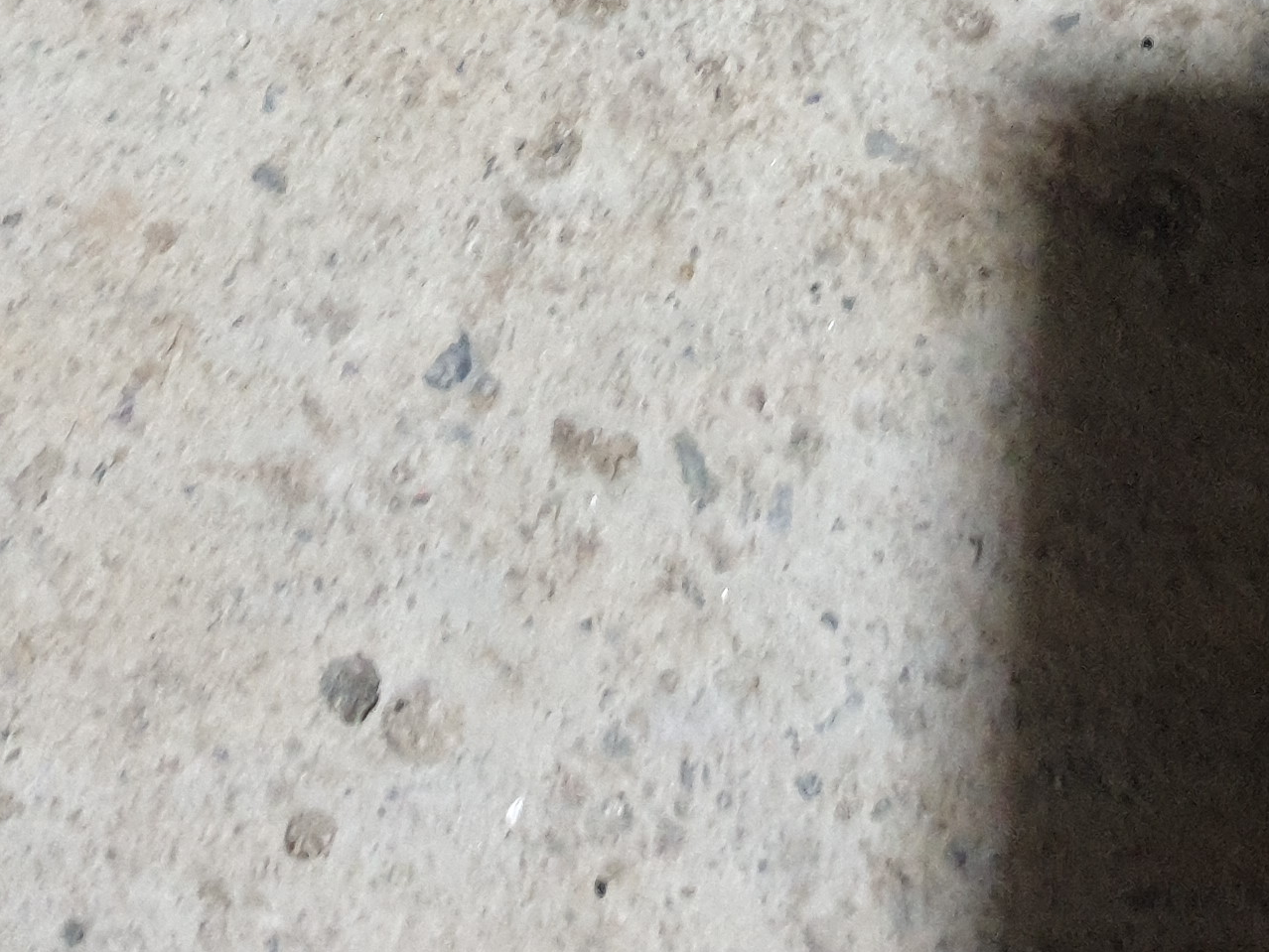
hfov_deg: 23.8
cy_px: -388
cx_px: 777
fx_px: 3007
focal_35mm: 82
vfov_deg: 16.7
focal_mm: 4.3
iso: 400
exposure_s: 1/25
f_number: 1.5
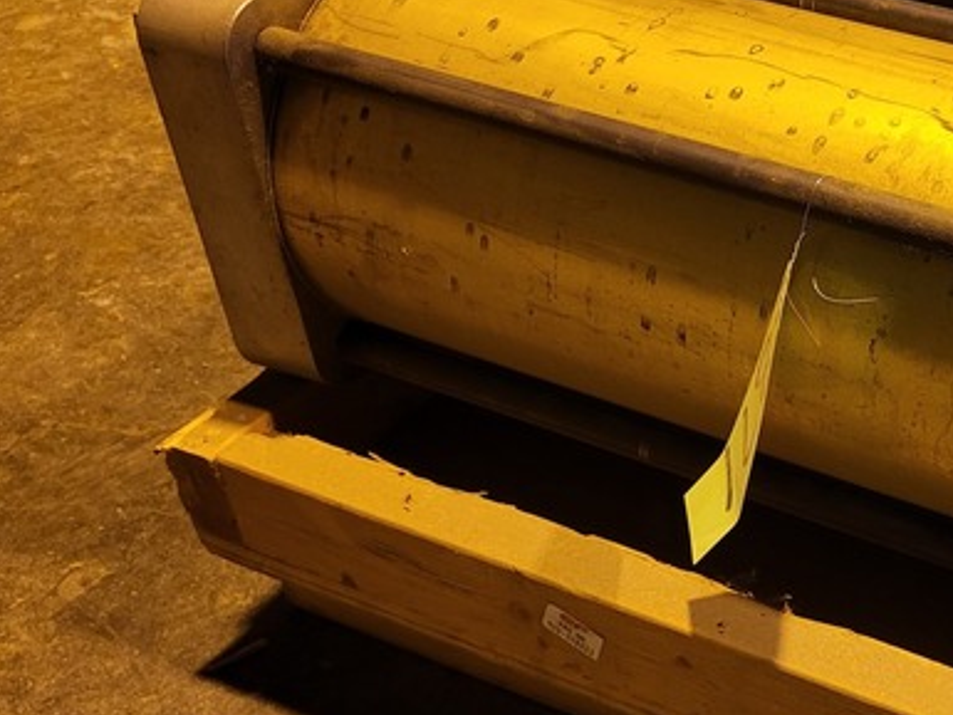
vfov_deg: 27.0
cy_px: 351
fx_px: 1487
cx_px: 973
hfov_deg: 32.4
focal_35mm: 54
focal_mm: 5.4
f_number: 1.8
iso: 320
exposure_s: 1/40
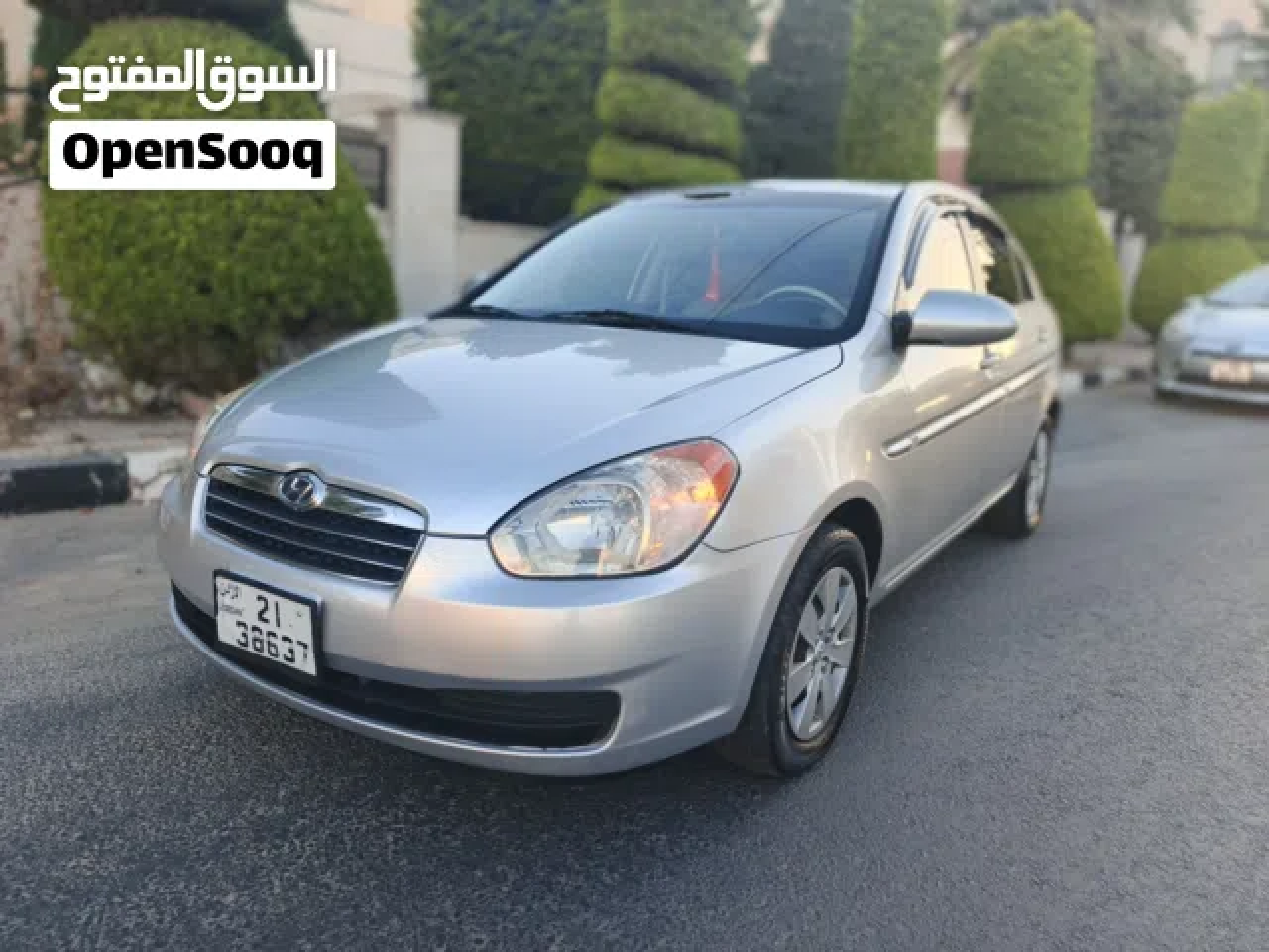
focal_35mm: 24
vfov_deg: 56.8
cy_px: 476
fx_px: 880
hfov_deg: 71.6
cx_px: 634
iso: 326
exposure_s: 1/66.7
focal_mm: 5.89
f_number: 1.8
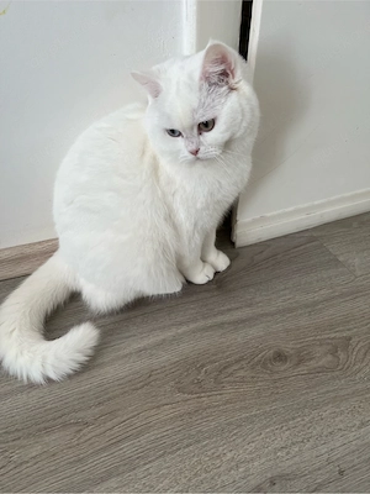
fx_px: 371
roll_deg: +0.7
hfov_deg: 53.1
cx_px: 185
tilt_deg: -39.7
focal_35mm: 26
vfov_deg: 67.3
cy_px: 247
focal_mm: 5.1
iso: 125
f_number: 1.6
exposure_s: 1/118
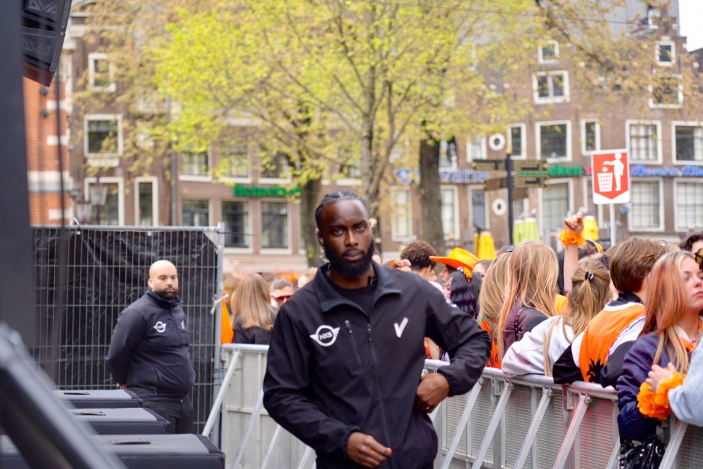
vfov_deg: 13.8
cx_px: 352
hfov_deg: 20.6
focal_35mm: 99
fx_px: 1934
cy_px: 233
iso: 100
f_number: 4
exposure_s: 1/160
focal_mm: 98
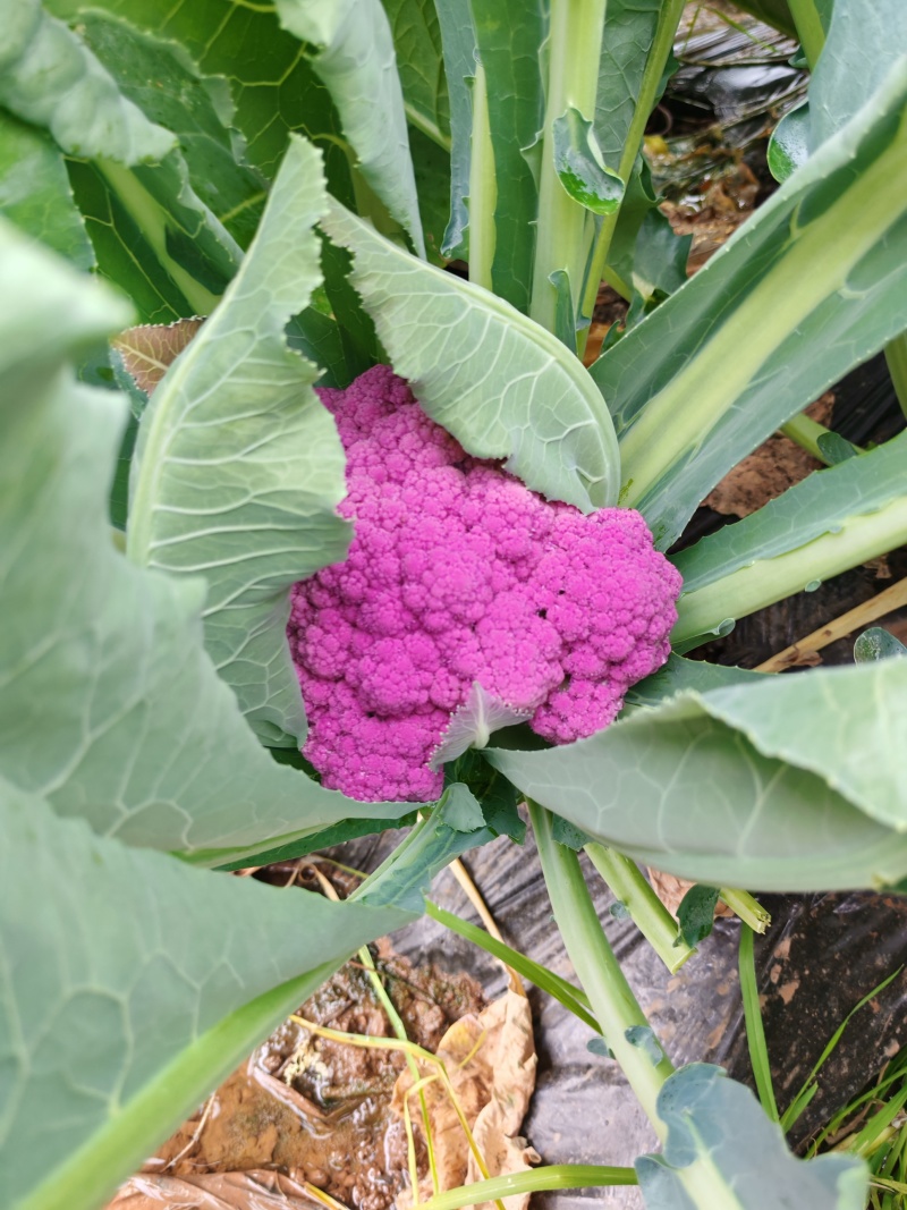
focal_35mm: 27
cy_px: 605
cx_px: 454
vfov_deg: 65.3
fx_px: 943
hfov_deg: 51.3
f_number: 1.95
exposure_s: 1/100
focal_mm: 5.52
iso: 125
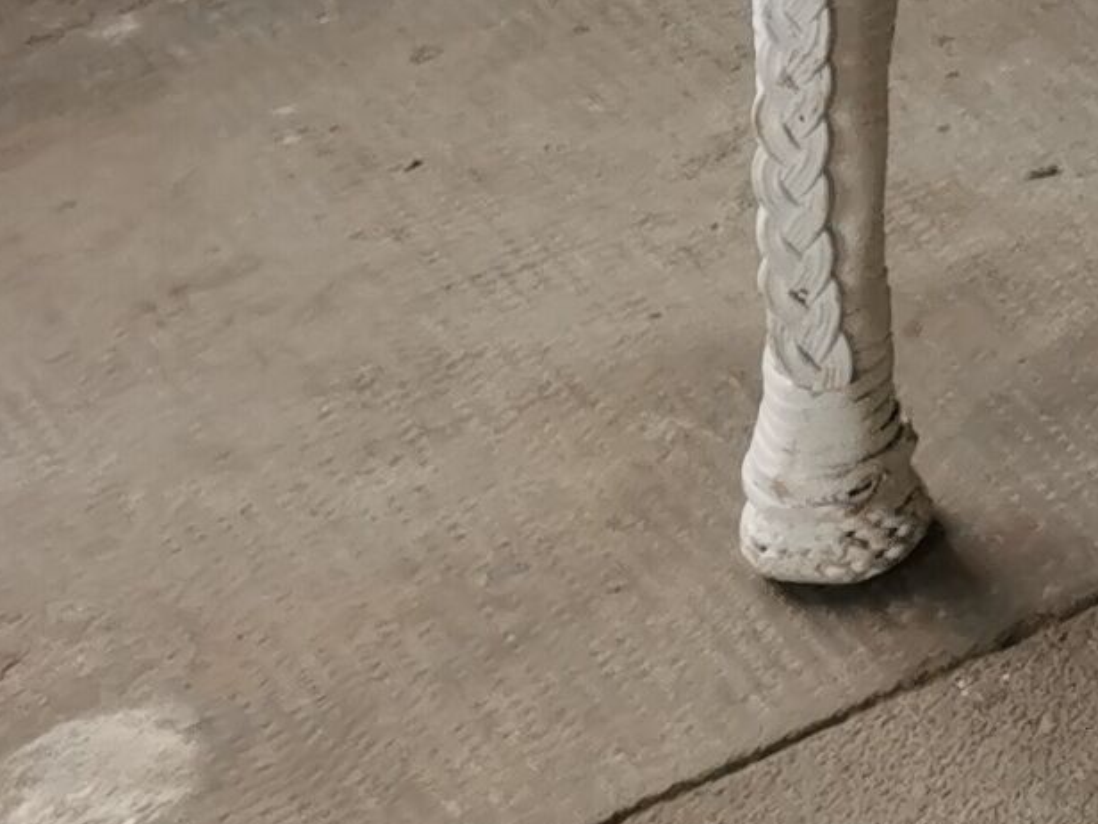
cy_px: -1532
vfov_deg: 8.1
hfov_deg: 10.0
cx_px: 3011
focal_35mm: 160
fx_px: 5075
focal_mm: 5.56
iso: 50
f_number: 1.6
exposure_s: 1/143
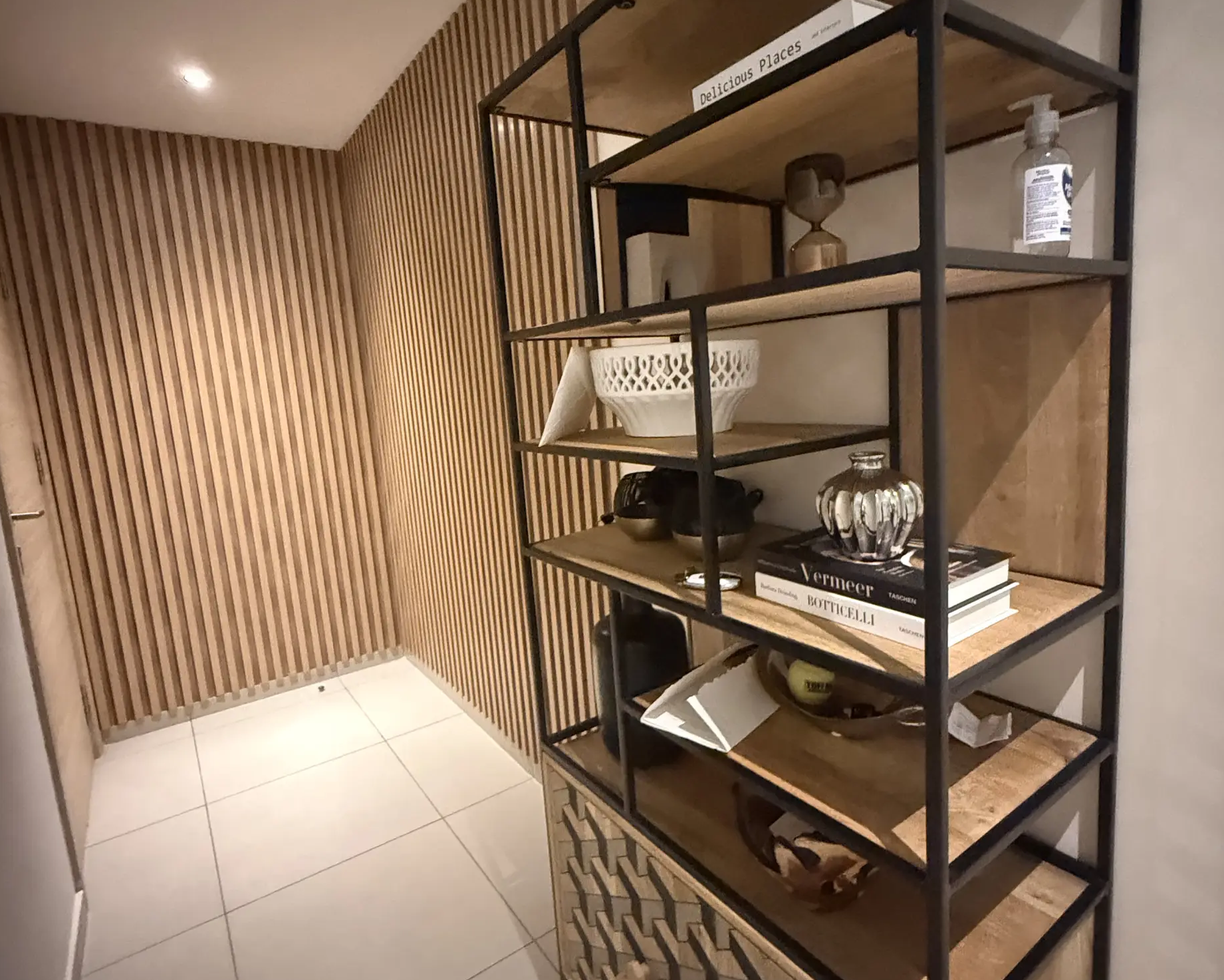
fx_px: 688
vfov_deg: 70.8
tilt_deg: -8.7
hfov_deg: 83.3
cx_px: 613
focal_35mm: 19
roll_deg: +3.7
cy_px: 478
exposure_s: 1/30
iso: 1250
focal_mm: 2.22
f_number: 2.2
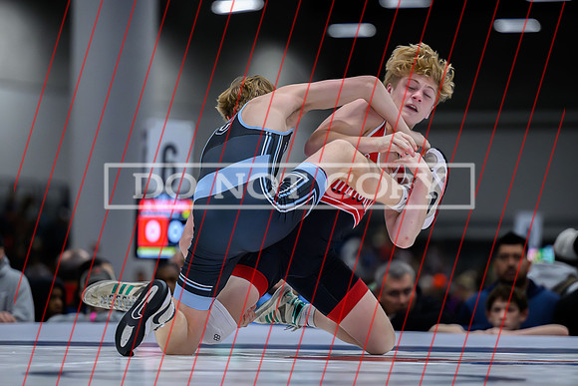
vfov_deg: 7.0
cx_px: 299
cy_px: 199
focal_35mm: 198
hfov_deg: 10.4
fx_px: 3175
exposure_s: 1/800
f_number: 2.8
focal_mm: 145
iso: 8000
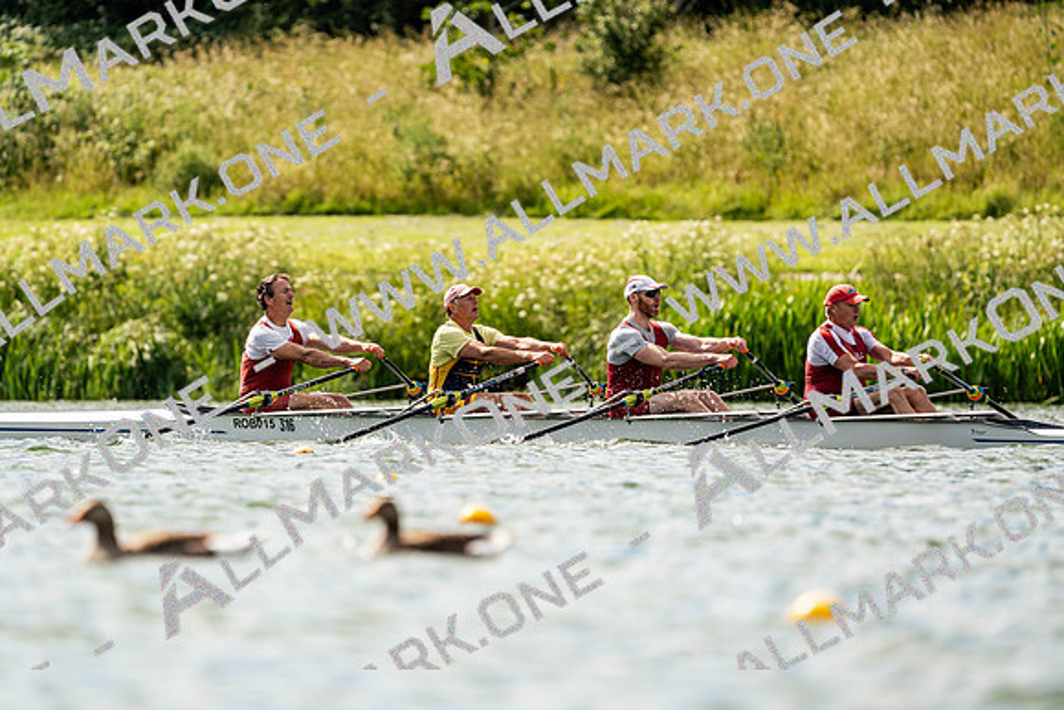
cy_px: 355
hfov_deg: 4.1
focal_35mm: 500
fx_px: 14781
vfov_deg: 2.8
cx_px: 532
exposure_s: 1/2000
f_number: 6.3
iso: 250
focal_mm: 500
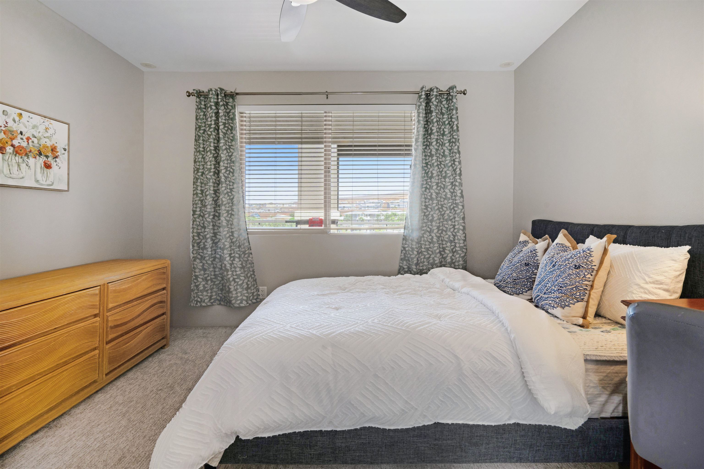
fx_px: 313
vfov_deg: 73.7
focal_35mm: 16
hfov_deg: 96.7
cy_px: 234
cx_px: 352
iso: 320
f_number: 10
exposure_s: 1/13
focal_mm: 16
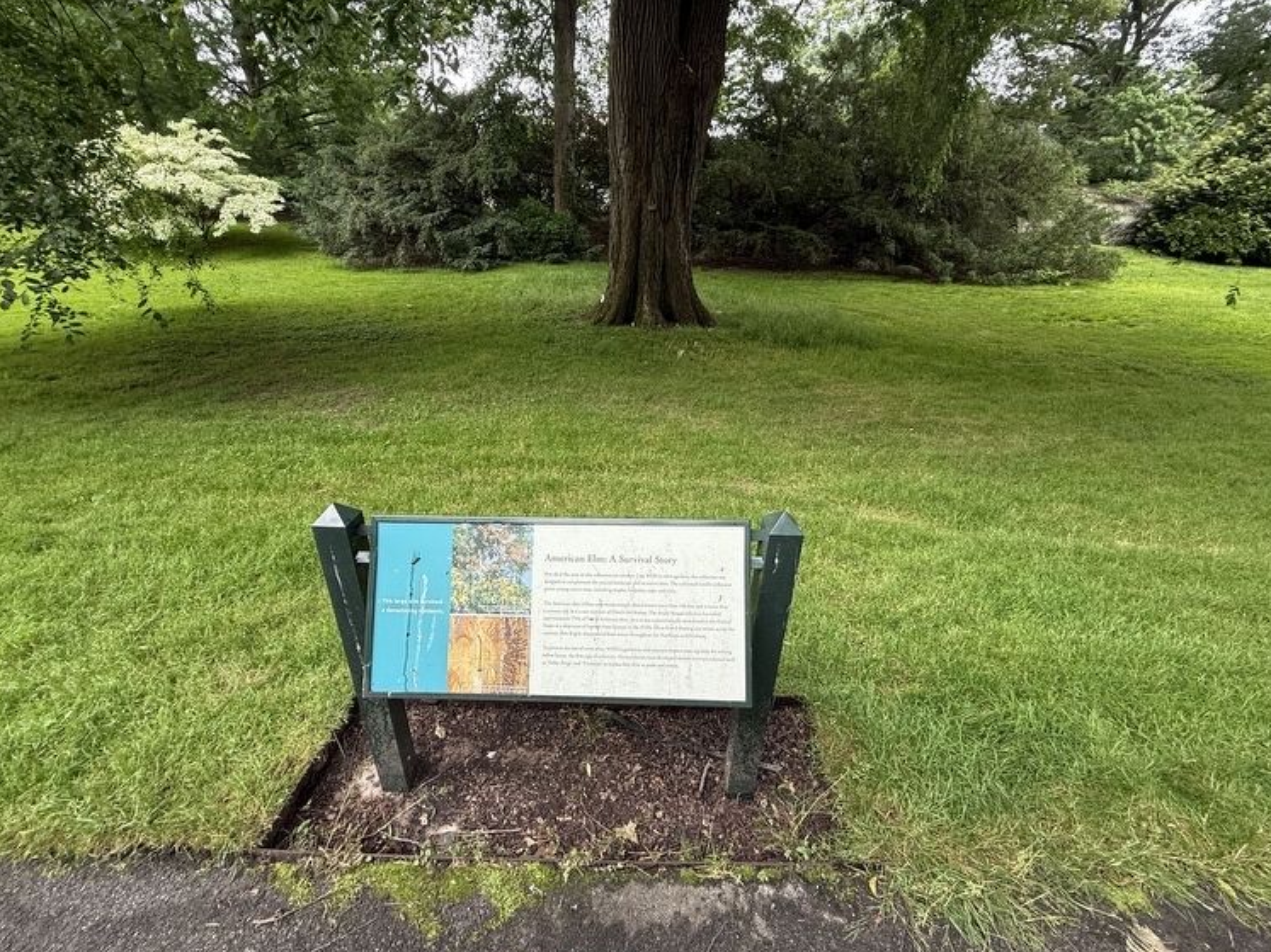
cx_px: 636
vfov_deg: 81.7
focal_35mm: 15
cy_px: 469
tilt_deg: -26.3
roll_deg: -0.8
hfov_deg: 98.2
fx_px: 551
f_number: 2.2
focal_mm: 2.22
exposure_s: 1/99
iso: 80
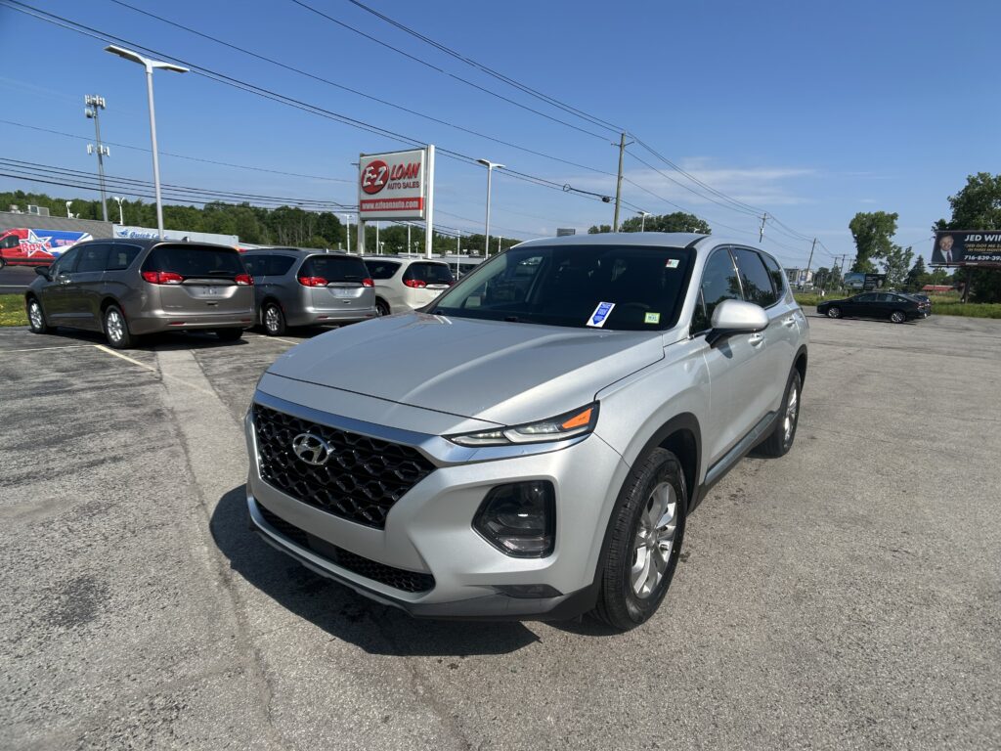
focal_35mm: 26
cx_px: 500
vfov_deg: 53.1
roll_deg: -2.2
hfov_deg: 67.3
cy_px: 376
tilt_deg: -11.5
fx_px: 752
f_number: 1.5
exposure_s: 1/4630
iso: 50
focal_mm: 5.7
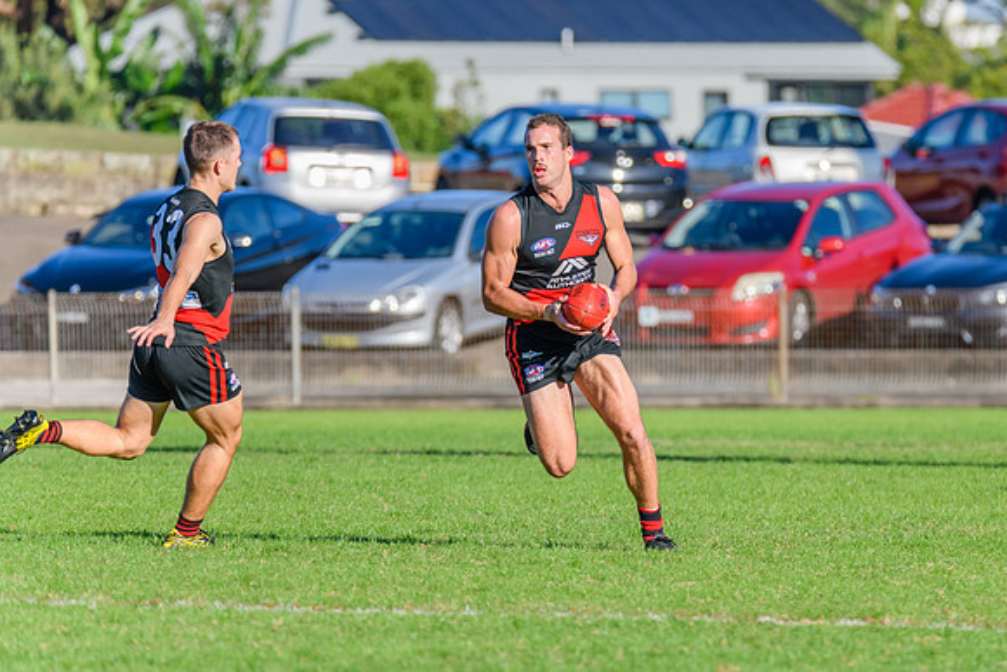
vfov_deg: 2.9
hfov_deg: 4.4
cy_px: 349
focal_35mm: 473
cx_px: 615
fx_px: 13231
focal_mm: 380
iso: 800
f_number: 7.1
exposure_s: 1/2000
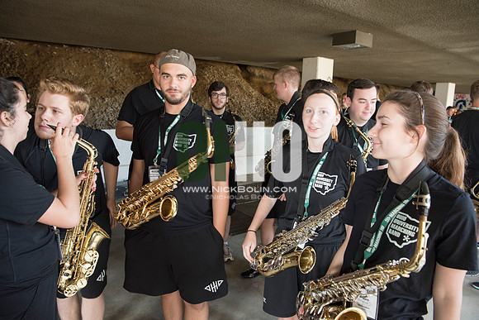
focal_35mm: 24
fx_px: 319
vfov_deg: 53.2
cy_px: 160
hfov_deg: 73.7
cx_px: 240
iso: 640
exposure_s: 1/80
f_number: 5
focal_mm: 24
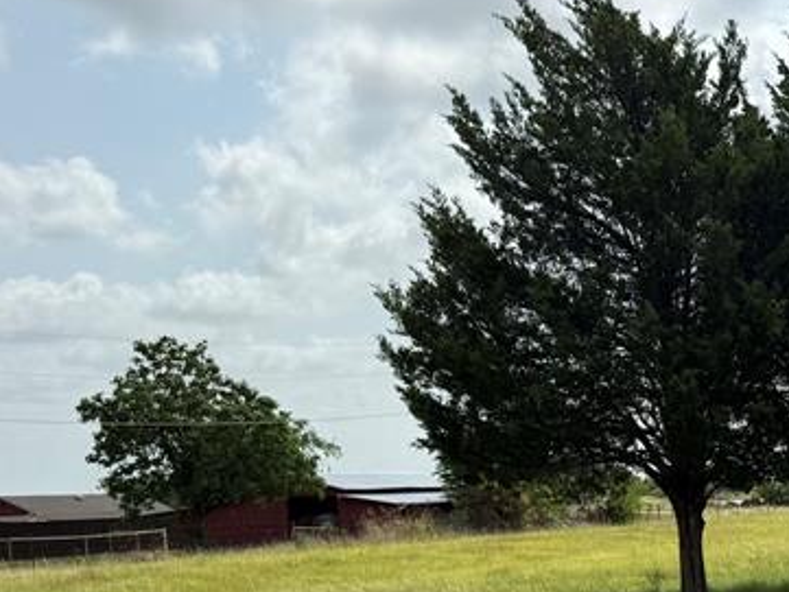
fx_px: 1550
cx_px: 872
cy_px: 666
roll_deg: +1.5
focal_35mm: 68
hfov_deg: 26.3
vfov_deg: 20.5
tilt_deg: -6.9
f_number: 1.78
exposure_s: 1/6711
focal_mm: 6.76
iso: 80
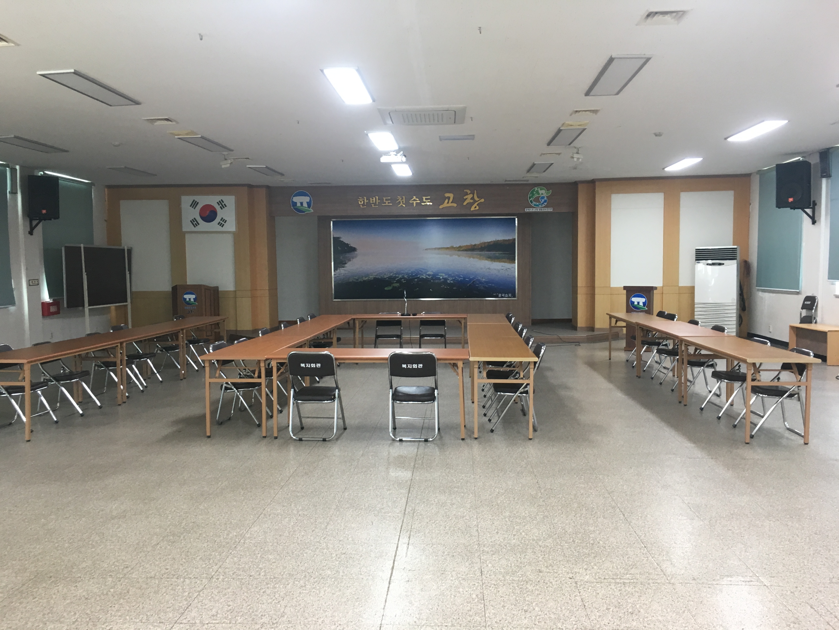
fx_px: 703
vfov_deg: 48.2
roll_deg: +1.6
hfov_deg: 61.7
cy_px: 315
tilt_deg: -3.5
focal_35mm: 29
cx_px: 420
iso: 80
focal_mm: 4.15
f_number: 2.2
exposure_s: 1/30
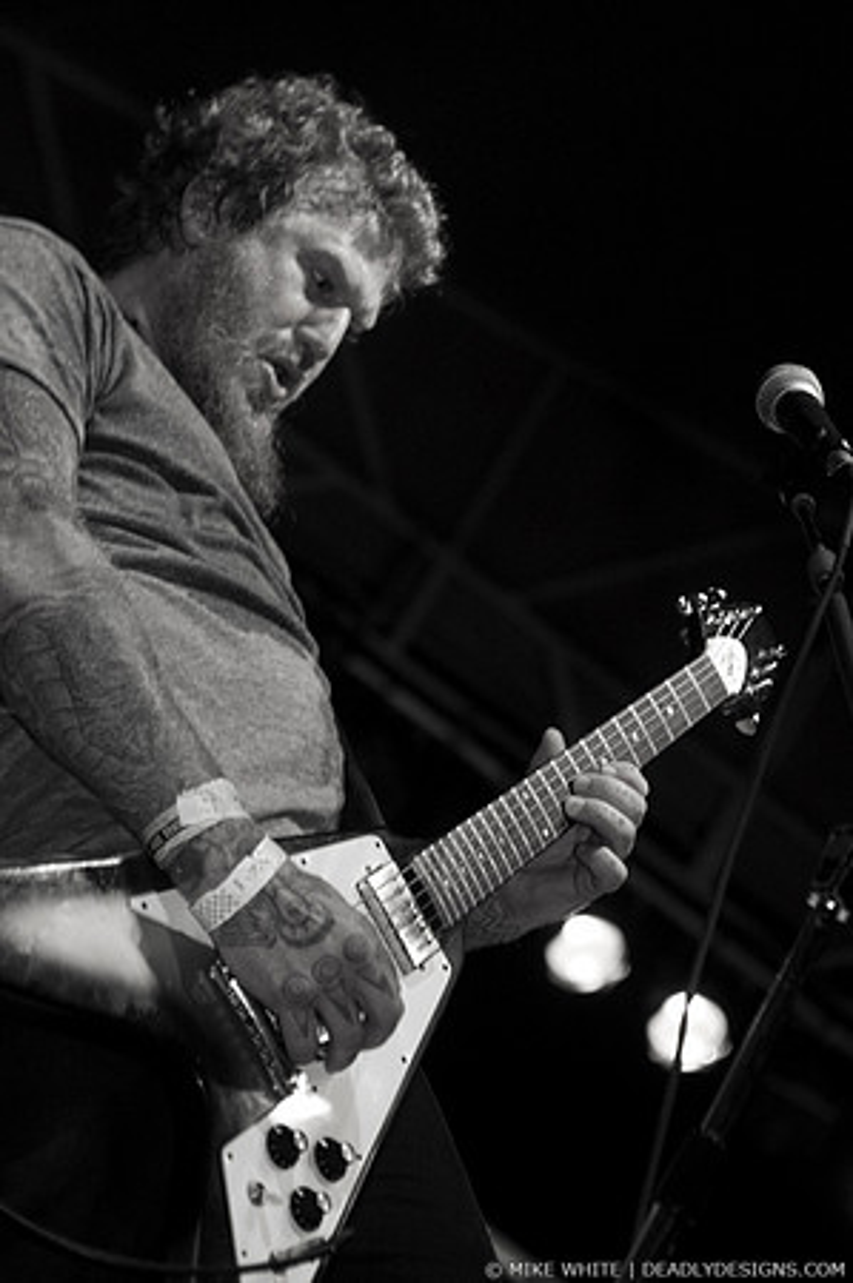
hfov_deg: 13.0
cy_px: 642
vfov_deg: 19.5
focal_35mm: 105
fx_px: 3740
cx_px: 426
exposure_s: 1/160
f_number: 3.2
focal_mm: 70
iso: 800
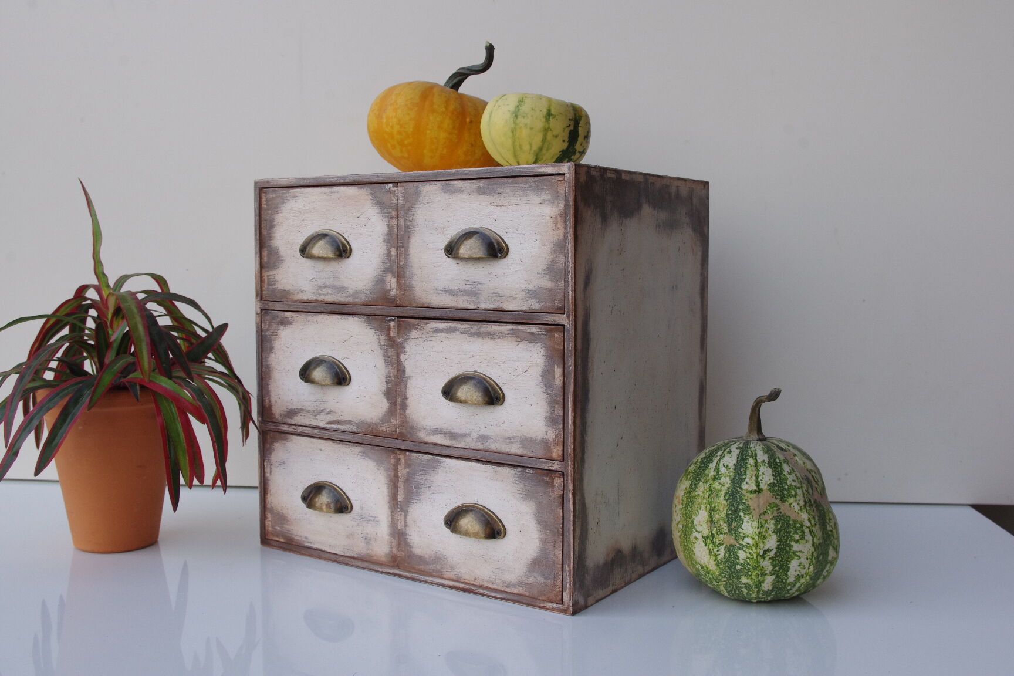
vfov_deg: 36.9
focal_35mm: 36
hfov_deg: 53.1
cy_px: 338
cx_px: 507
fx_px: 1014
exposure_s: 1/250
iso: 800
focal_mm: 24.38
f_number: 8
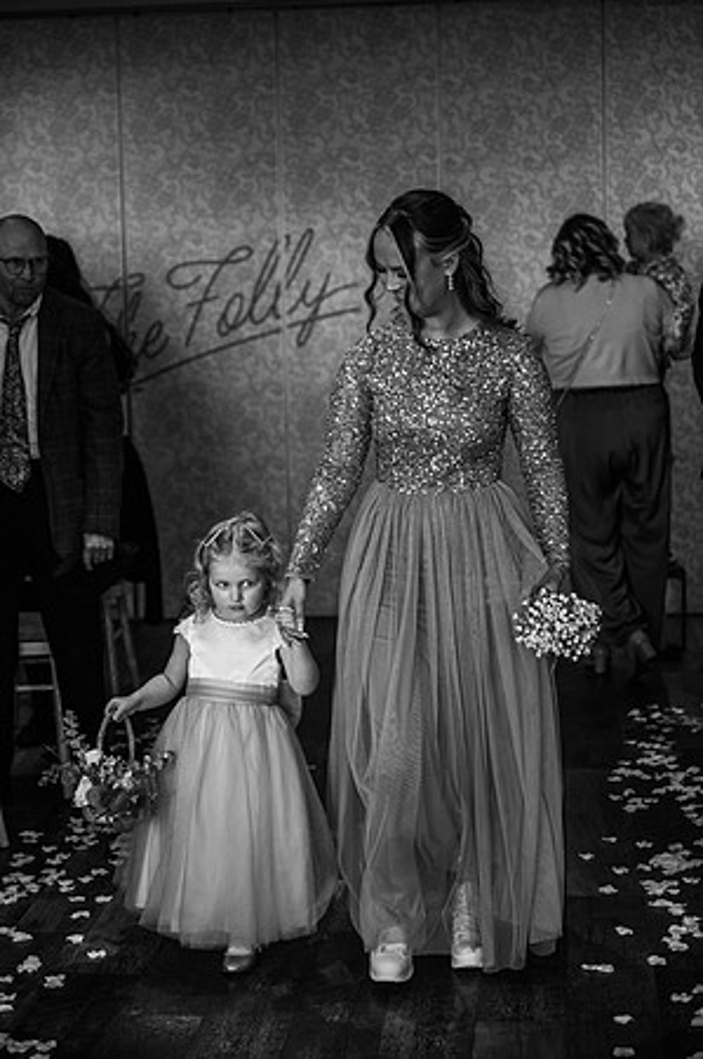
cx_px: 352
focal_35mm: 68
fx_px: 1996
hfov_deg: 20.0
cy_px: 530
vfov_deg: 29.7
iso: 800
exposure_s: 1/200
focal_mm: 68
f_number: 2.8
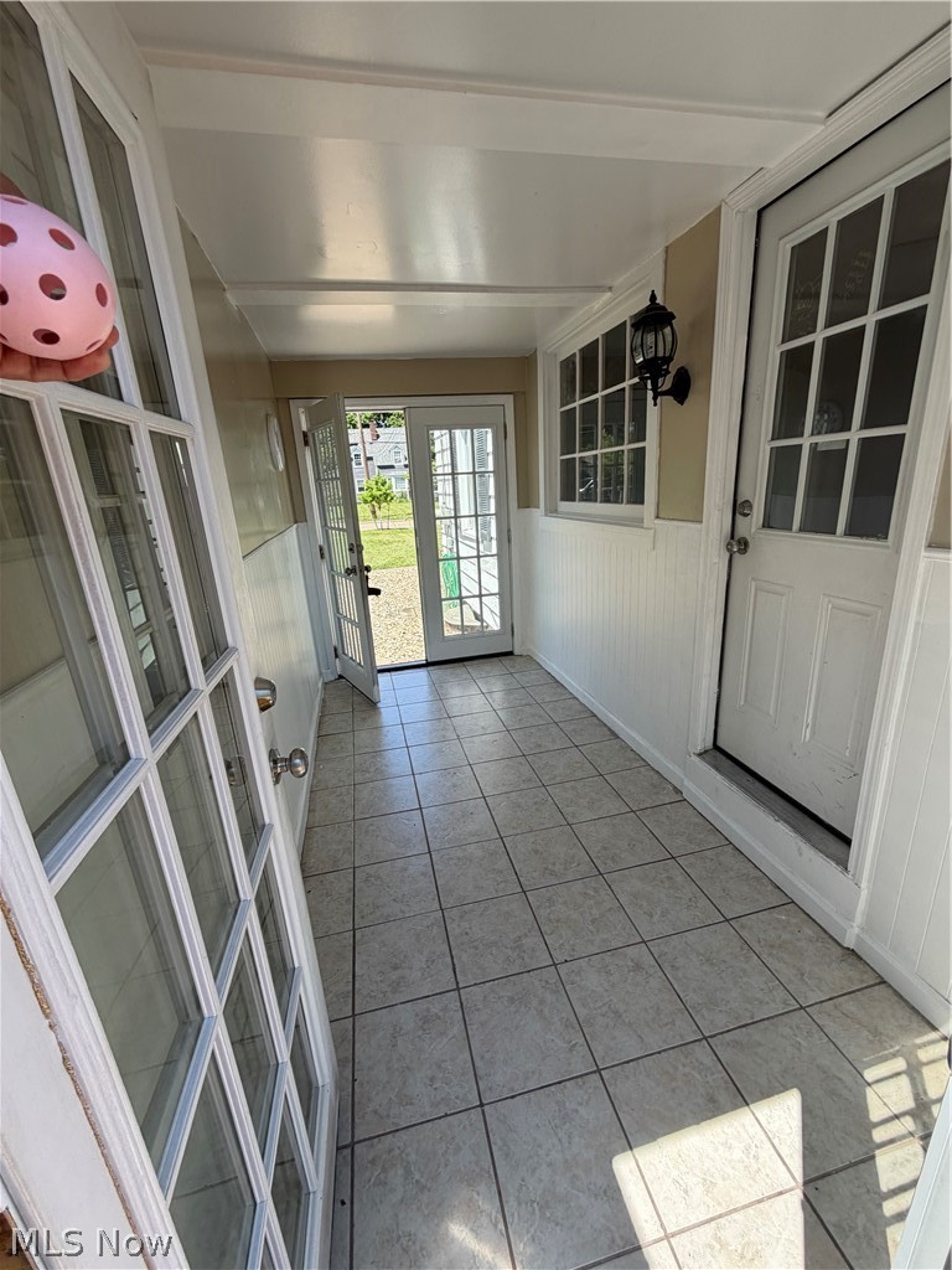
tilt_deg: -16.4
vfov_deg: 102.1
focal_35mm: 14
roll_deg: +4.1
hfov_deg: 85.7
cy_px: 635
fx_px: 513
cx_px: 476
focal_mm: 2.22
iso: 50
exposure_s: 1/413
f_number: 2.2
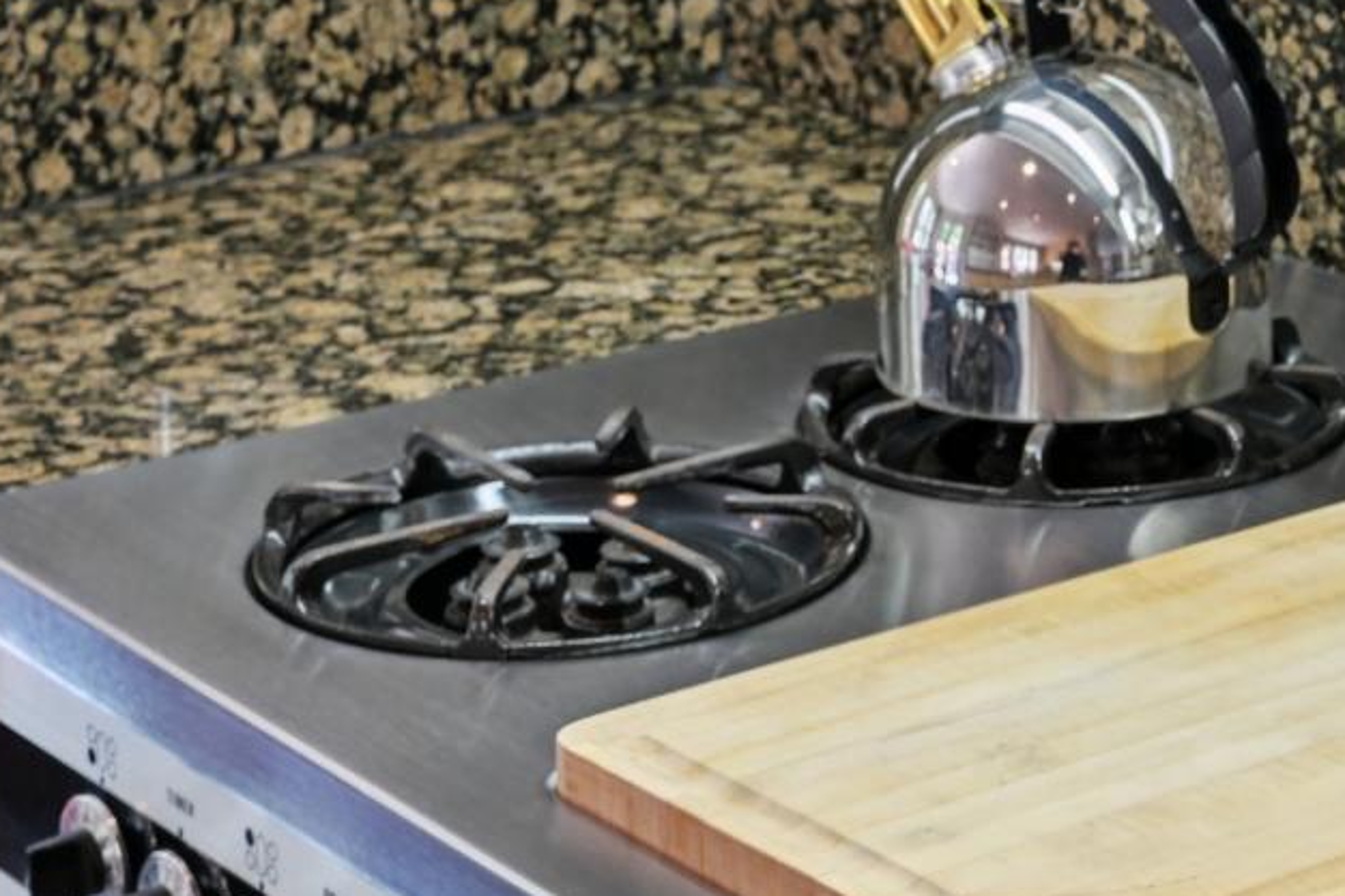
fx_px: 4295
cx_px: 1485
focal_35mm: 115
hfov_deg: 17.2
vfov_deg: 11.8
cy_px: 810
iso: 1600
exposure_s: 1/50
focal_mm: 48
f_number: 9
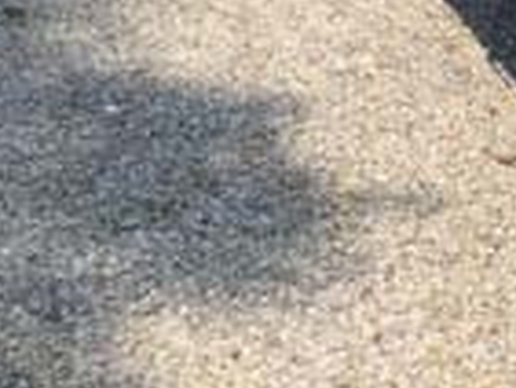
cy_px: -84
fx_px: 2447
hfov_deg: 10.0
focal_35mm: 164
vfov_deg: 9.0
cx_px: 1380
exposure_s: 1/1319
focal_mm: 4.15
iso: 32
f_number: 2.2
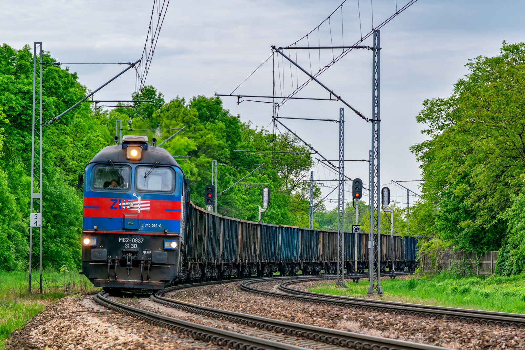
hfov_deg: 12.2
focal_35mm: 168
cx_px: 262
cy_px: 175
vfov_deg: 8.2
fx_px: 2450
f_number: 7.1
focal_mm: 112
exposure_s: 1/400
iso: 200
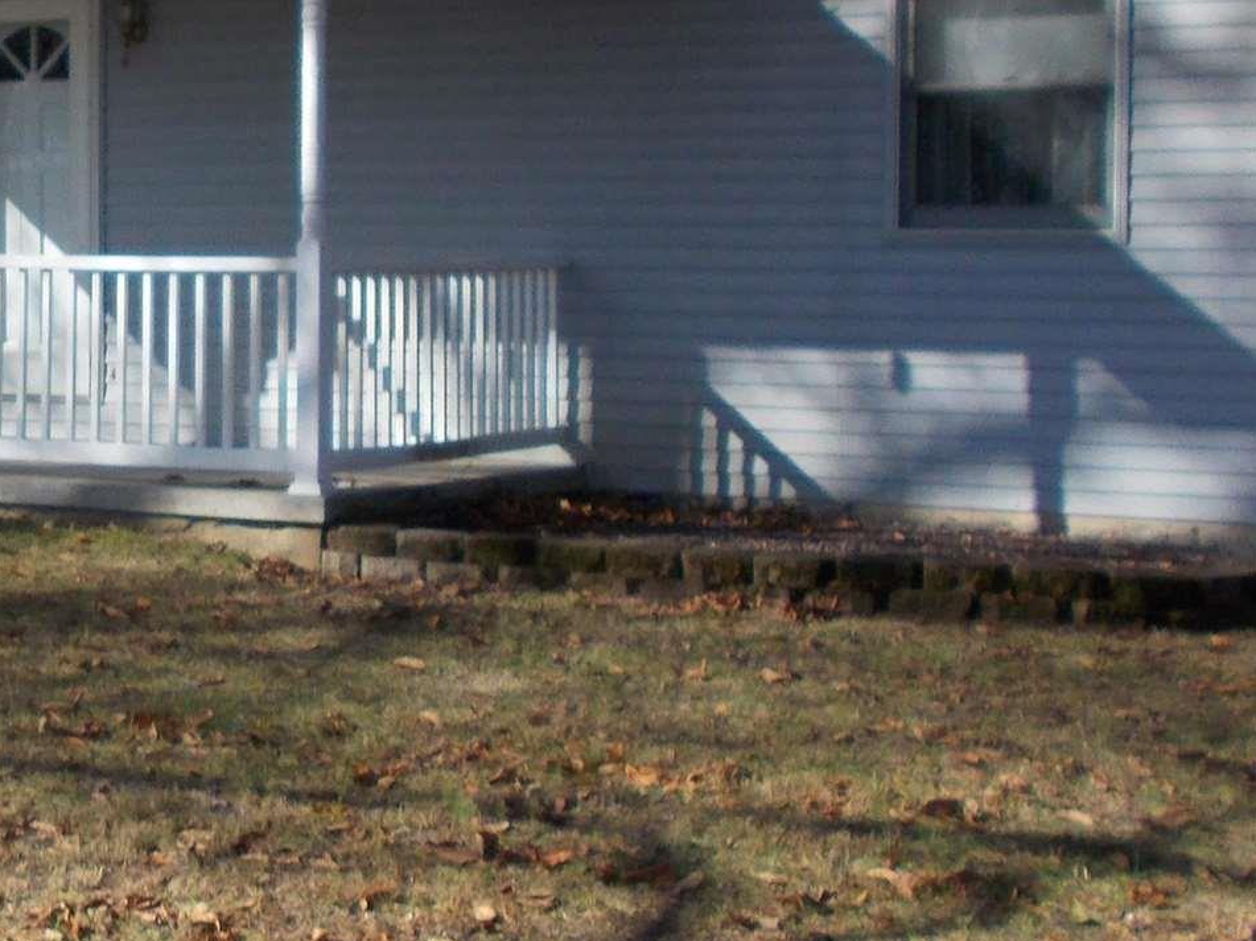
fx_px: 3047
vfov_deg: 17.5
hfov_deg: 22.1
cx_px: -112
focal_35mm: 84
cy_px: 294
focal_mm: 4.6
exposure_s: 1/100
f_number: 8
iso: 80
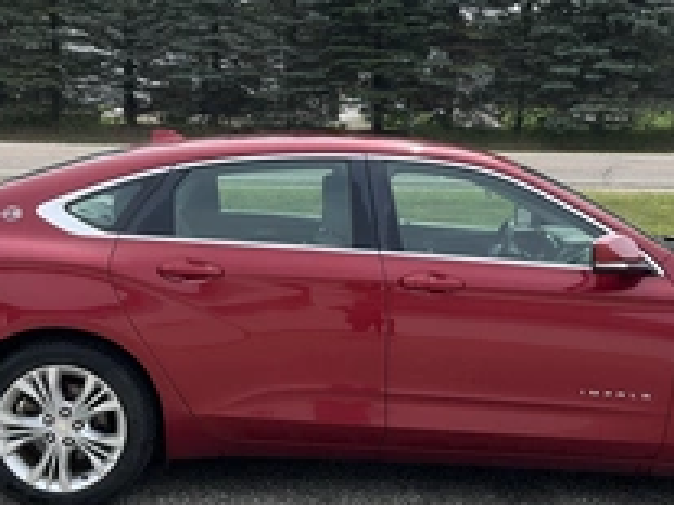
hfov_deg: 34.3
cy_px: 274
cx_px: 371
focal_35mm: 56
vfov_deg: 26.1
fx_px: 1090
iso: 25
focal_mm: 3
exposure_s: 1/1168
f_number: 1.8
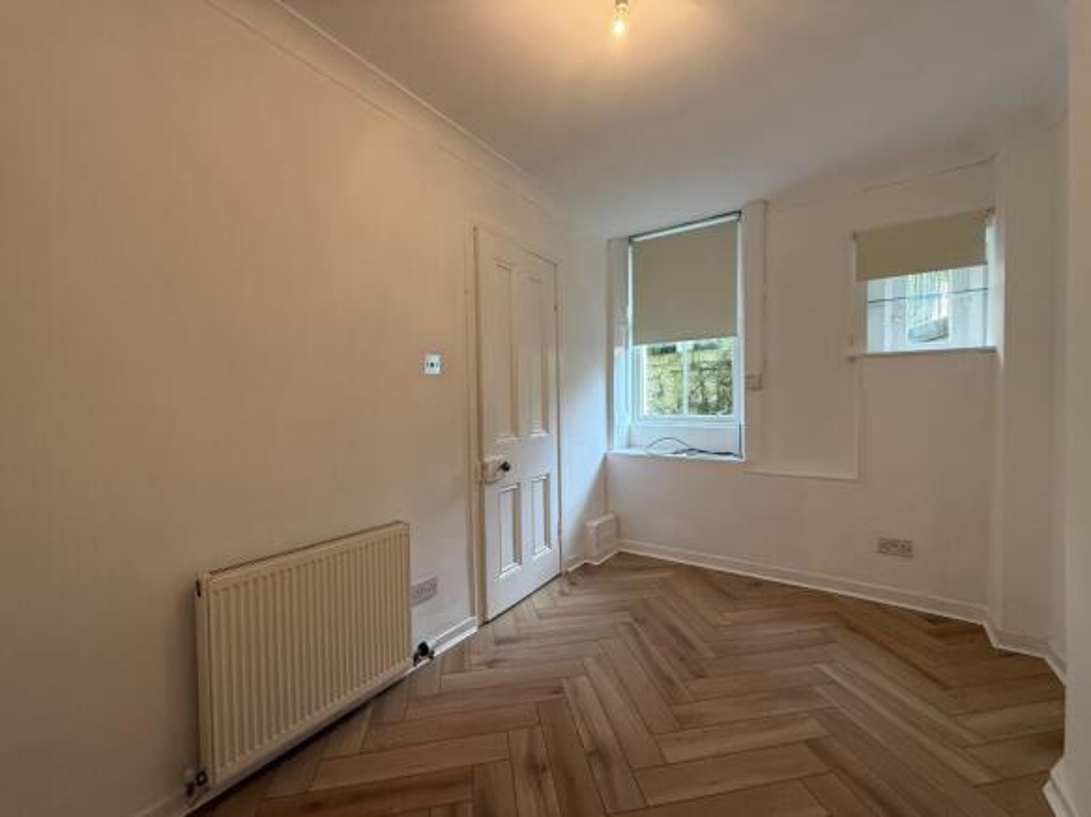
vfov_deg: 85.7
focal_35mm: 14
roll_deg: +0.2
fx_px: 441
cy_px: 408
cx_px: 546
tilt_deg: -0.6
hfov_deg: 102.1
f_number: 2.2
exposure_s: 1/100
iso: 200
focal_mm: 2.22
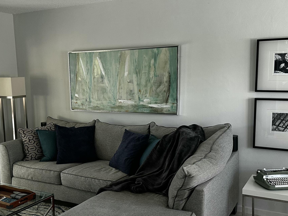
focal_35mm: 42
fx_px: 349
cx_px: 111
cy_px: 121
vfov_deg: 34.3
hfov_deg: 44.5
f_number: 1.78
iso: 250
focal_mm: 6.86
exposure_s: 1/66
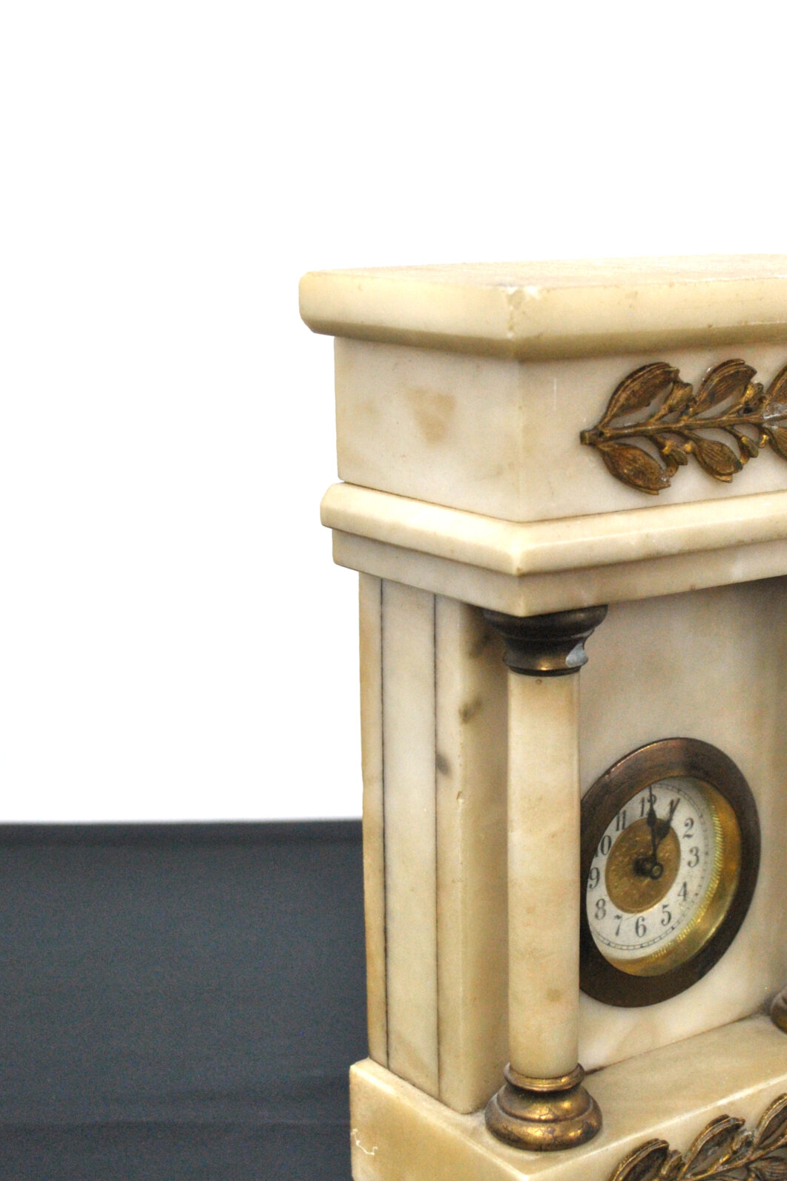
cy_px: 568
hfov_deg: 23.2
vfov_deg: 34.5
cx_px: 570
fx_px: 1901
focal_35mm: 58
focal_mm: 24
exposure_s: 1/30
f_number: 4
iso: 400
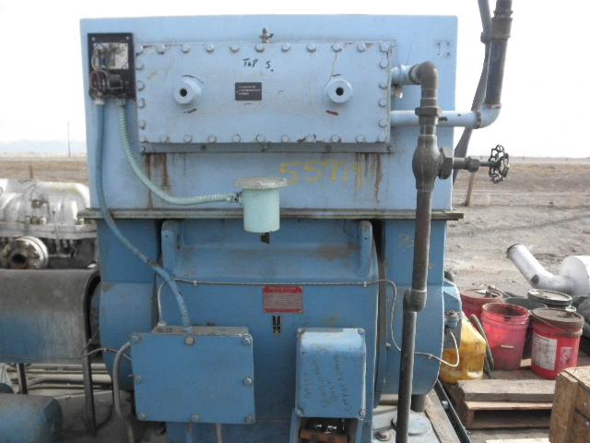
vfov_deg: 49.7
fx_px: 477
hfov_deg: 63.4
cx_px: 295
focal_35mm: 28
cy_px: 222
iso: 64
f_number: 8.5
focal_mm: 5
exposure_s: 1/60
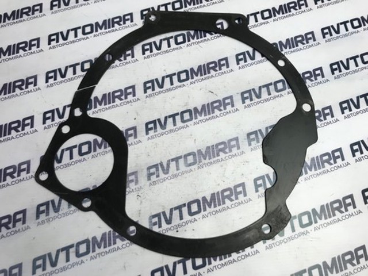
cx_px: 184
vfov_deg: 49.7
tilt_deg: -72.7
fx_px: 298
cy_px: 138
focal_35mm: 28
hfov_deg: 63.4
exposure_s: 1/50
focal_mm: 3.99
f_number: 1.8
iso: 25
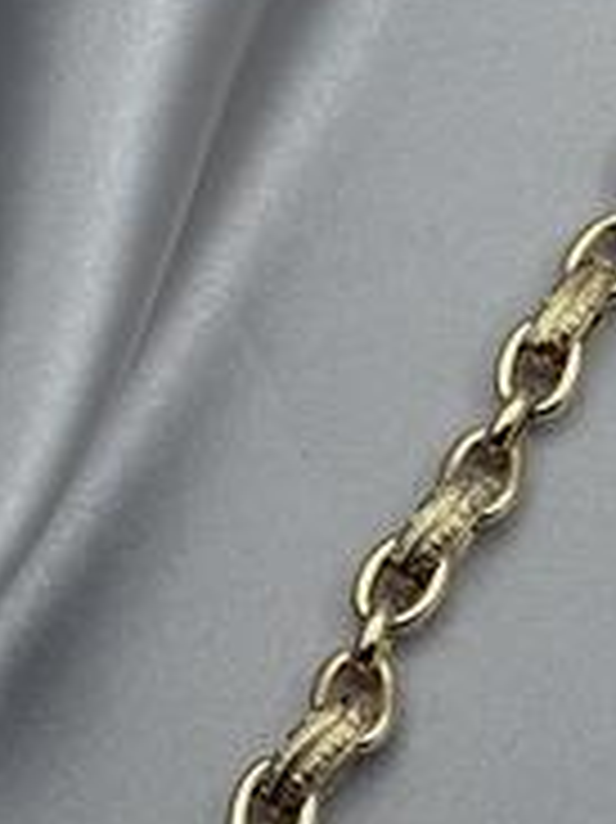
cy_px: 417
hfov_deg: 10.6
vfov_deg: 14.1
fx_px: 3326
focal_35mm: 140
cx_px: 373
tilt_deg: -63.2
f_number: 1.78
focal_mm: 6.76
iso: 64
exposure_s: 1/1513
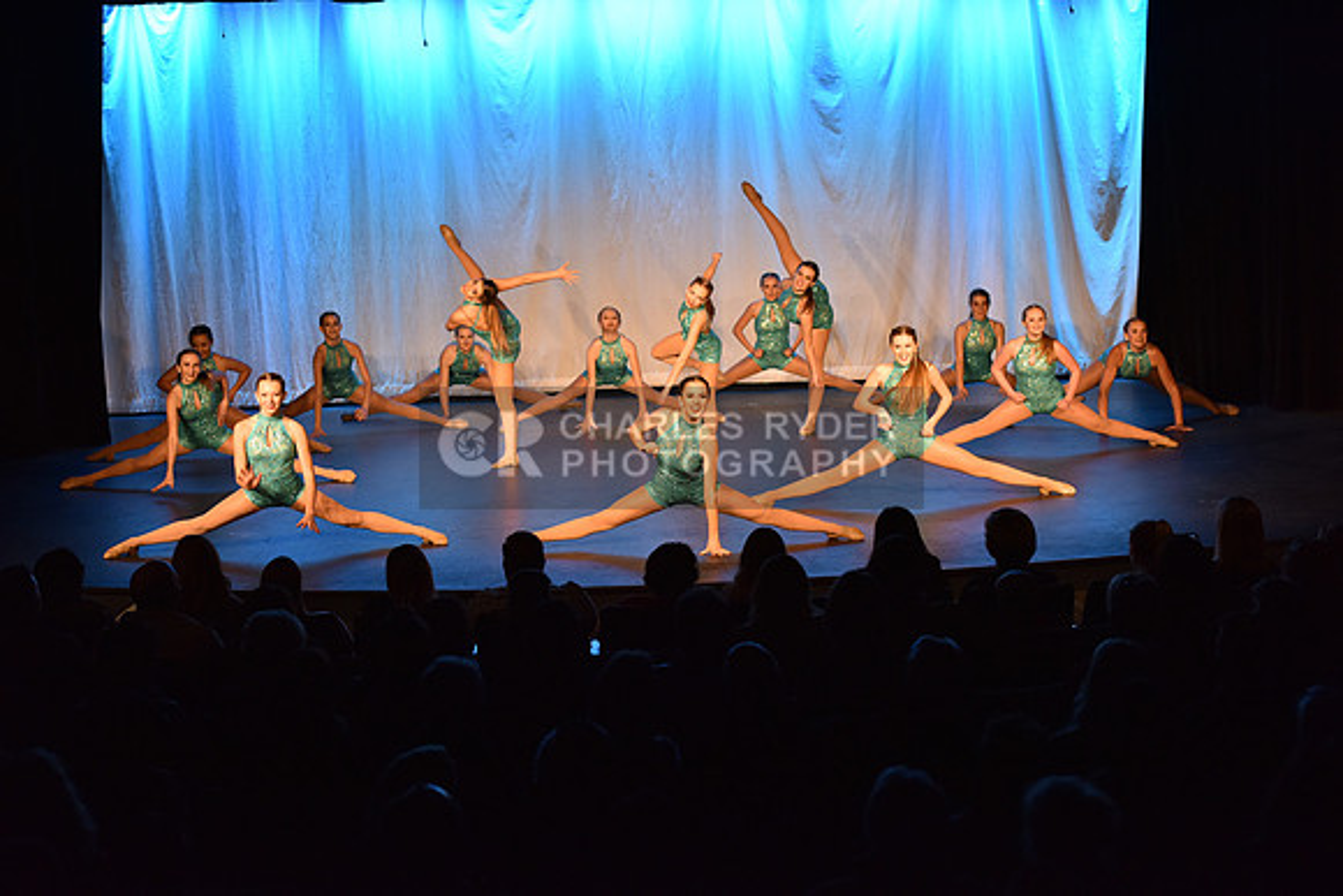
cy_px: 448
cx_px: 672
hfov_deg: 28.8
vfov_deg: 19.5
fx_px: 2612
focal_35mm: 70
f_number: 3.5
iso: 2000
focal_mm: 70
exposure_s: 1/250
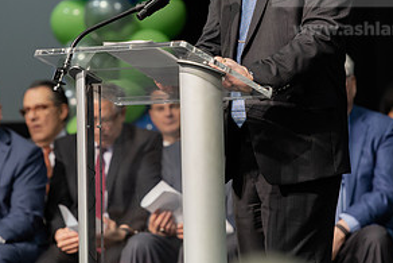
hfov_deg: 5.9
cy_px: 57
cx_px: 231
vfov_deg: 4.0
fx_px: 3801
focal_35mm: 348
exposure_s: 1/200
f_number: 3.2
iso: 1250
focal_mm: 175
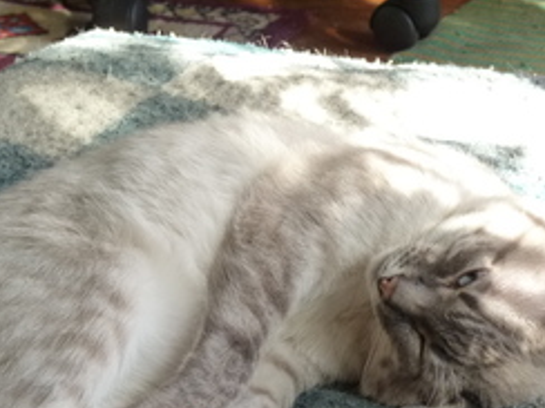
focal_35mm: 118
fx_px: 1858
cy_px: 326
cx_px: 232
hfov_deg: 16.7
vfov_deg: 12.5
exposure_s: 1/20
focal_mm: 12.8
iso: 200
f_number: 3.4
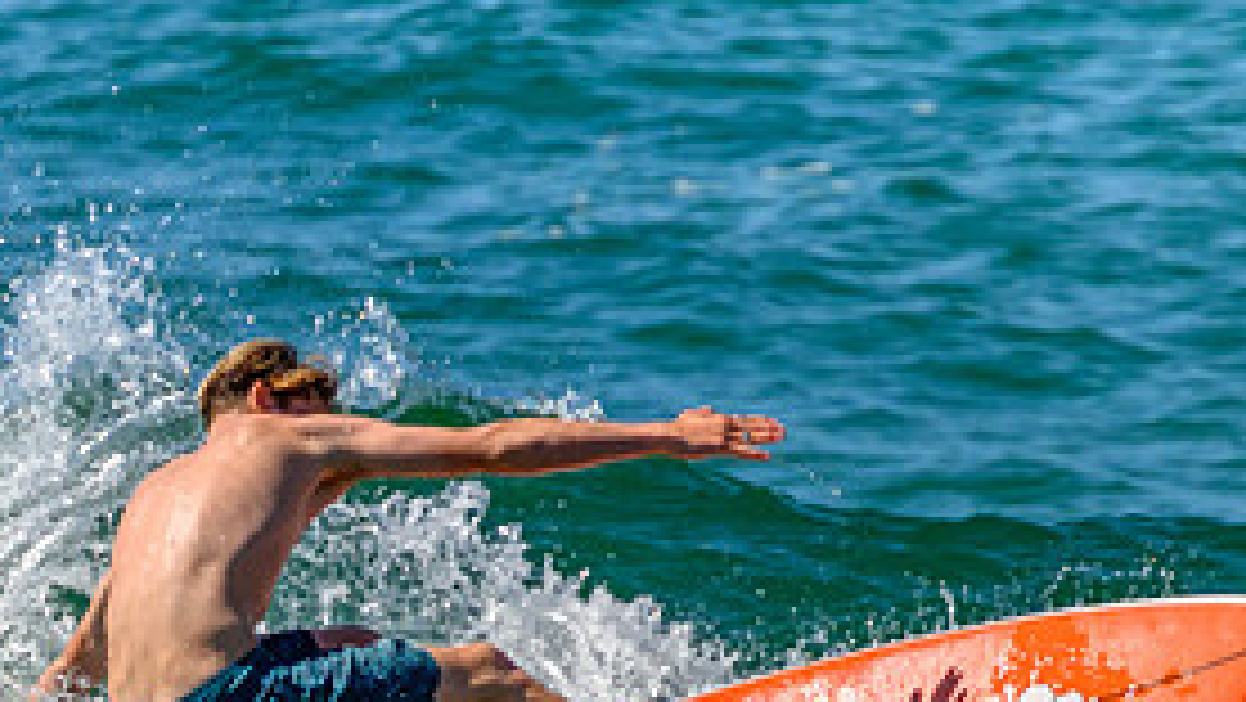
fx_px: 79746
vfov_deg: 0.5
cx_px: 79
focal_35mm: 2413
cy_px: 864
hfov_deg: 0.9
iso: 900
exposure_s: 1/2000
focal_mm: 800
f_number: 11
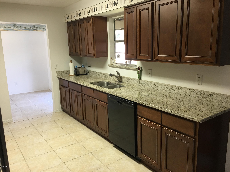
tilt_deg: -10.1
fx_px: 193
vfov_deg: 48.2
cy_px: 86
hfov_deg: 61.7
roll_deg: +1.5
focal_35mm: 29
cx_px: 115
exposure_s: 1/15
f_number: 2.2
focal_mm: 4.15
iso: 40
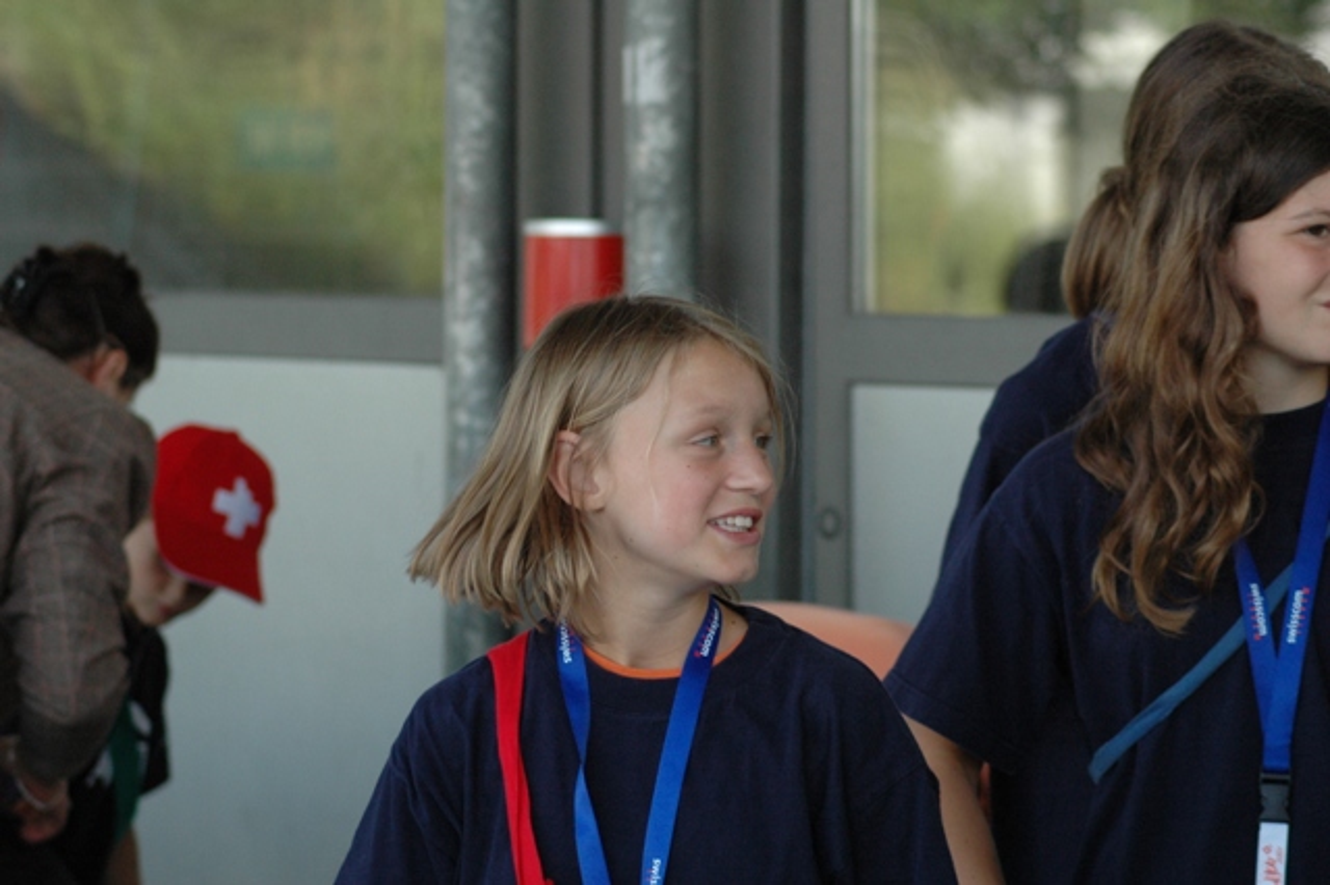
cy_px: 442
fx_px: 5539
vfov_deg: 9.1
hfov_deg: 13.7
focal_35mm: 150
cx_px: 665
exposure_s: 1/400
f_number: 5
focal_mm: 100
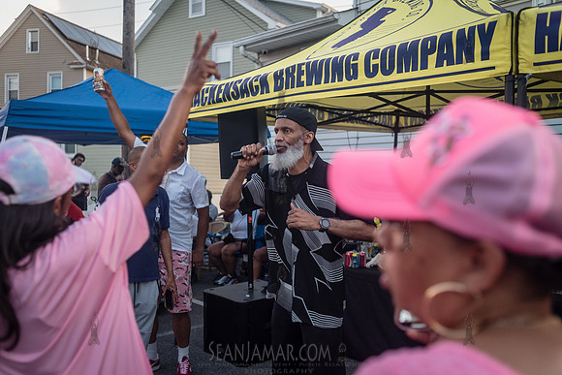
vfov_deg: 37.9
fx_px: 546
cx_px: 281
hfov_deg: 54.4
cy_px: 188
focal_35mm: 35
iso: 1000
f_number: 3.2
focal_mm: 35
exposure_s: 1/160
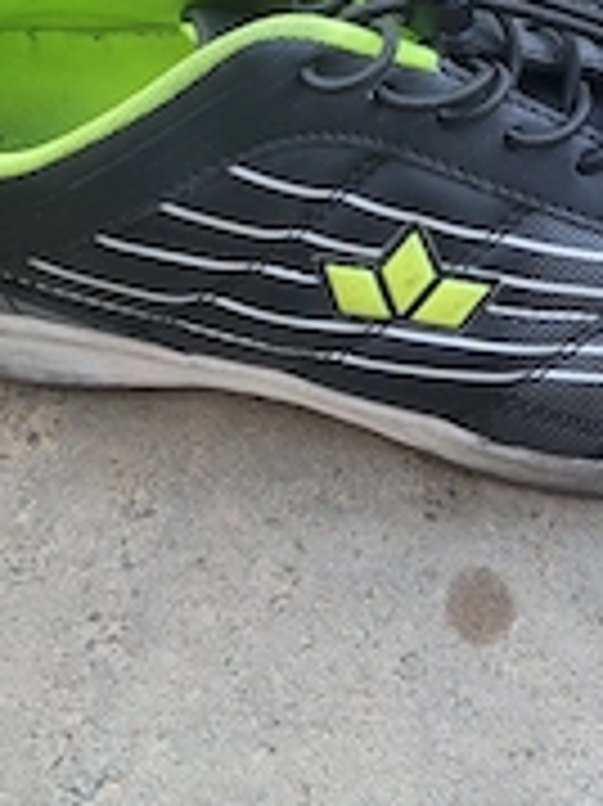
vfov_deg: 31.6
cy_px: 68
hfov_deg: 24.9
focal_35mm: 58
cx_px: 446
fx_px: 1349
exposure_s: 1/100
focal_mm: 5.4
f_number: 1.8
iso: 125
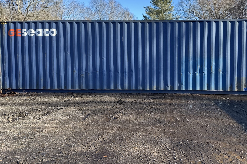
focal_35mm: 34
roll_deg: -2.0
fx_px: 233
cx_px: 154
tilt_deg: -2.1
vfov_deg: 38.7
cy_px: 62
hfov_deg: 55.2
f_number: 1.78
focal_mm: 6.76
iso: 80
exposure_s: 1/1560
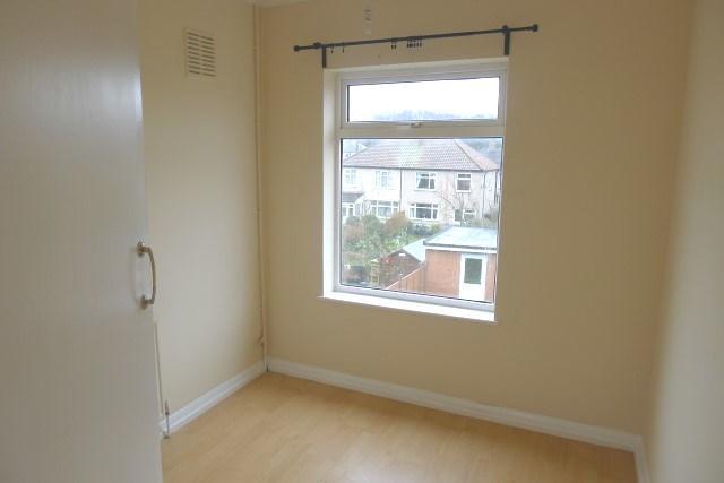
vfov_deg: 53.2
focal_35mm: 24
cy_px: 242
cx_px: 362
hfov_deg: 73.7
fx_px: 483
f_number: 2
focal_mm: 5.1
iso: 80
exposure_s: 1/80
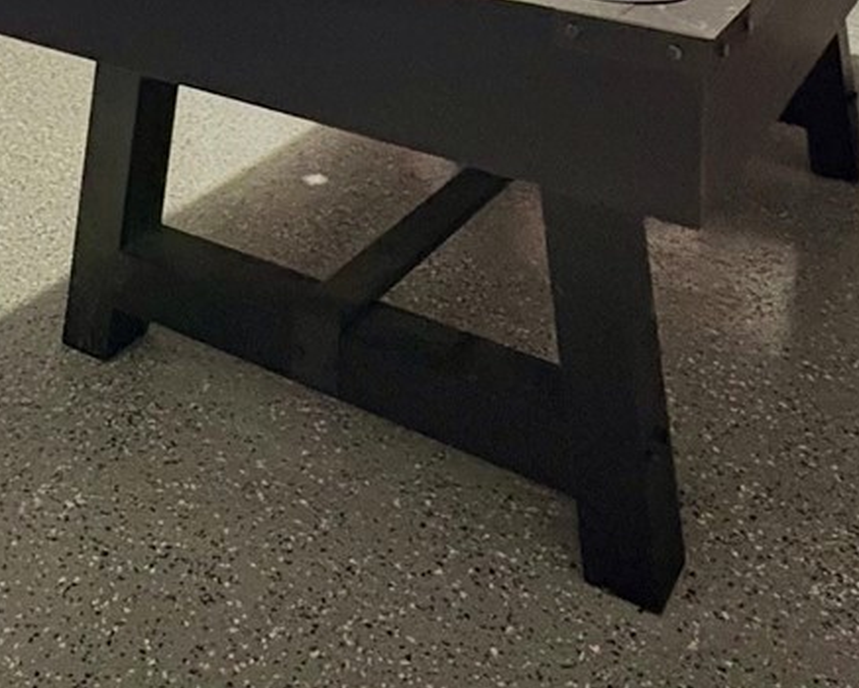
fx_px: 1272
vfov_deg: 23.6
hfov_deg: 36.5
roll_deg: -0.5
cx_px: 226
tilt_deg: -0.9
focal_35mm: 50
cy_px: -364
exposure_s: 1/30
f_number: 2.2
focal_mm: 2.22
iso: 800
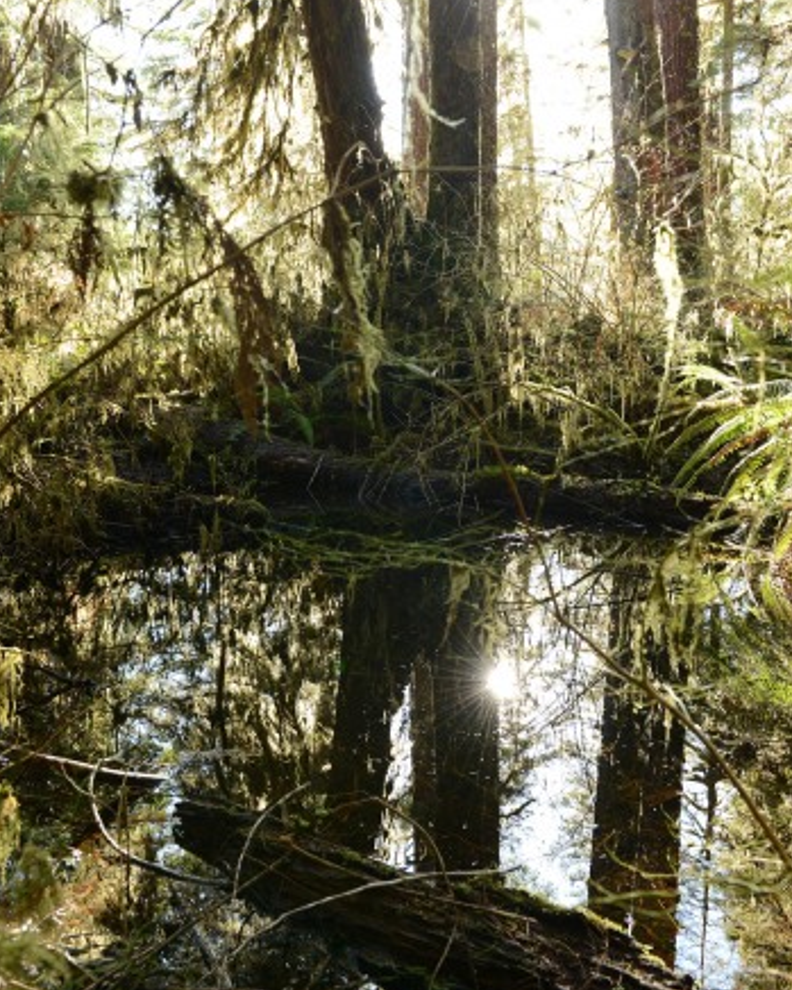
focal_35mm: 36
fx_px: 1054
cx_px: 393
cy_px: 438
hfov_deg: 41.2
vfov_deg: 50.2
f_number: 8
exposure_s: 1/30
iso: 1000
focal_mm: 31
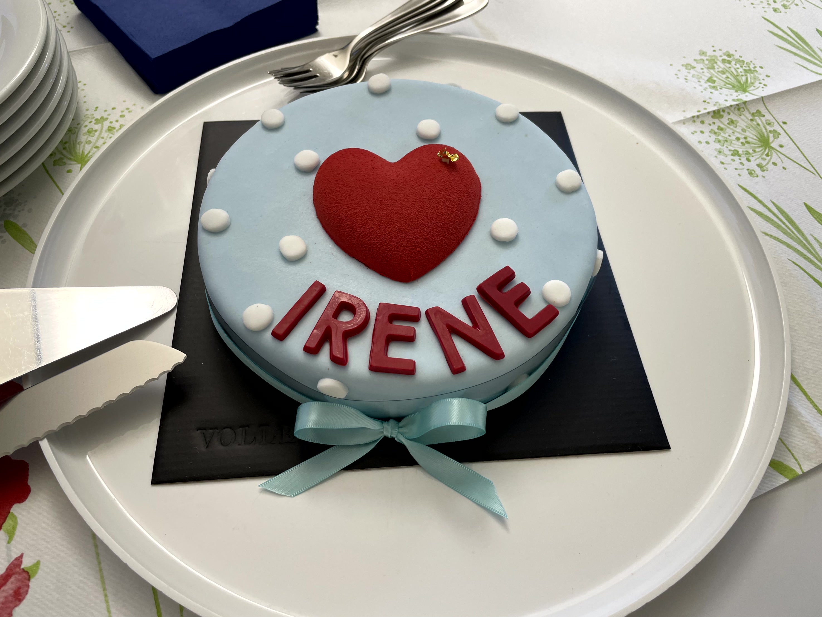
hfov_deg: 67.3
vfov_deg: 53.1
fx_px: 617
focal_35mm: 26
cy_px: 308
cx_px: 411
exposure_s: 1/100
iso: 50
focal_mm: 4.2
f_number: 1.6
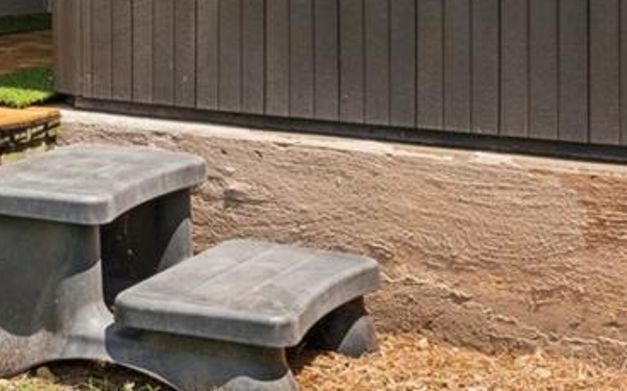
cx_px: -420
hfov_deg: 18.5
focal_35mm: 93
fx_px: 1593
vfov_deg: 13.6
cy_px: -90
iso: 100
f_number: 13
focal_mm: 16.4
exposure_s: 1/50
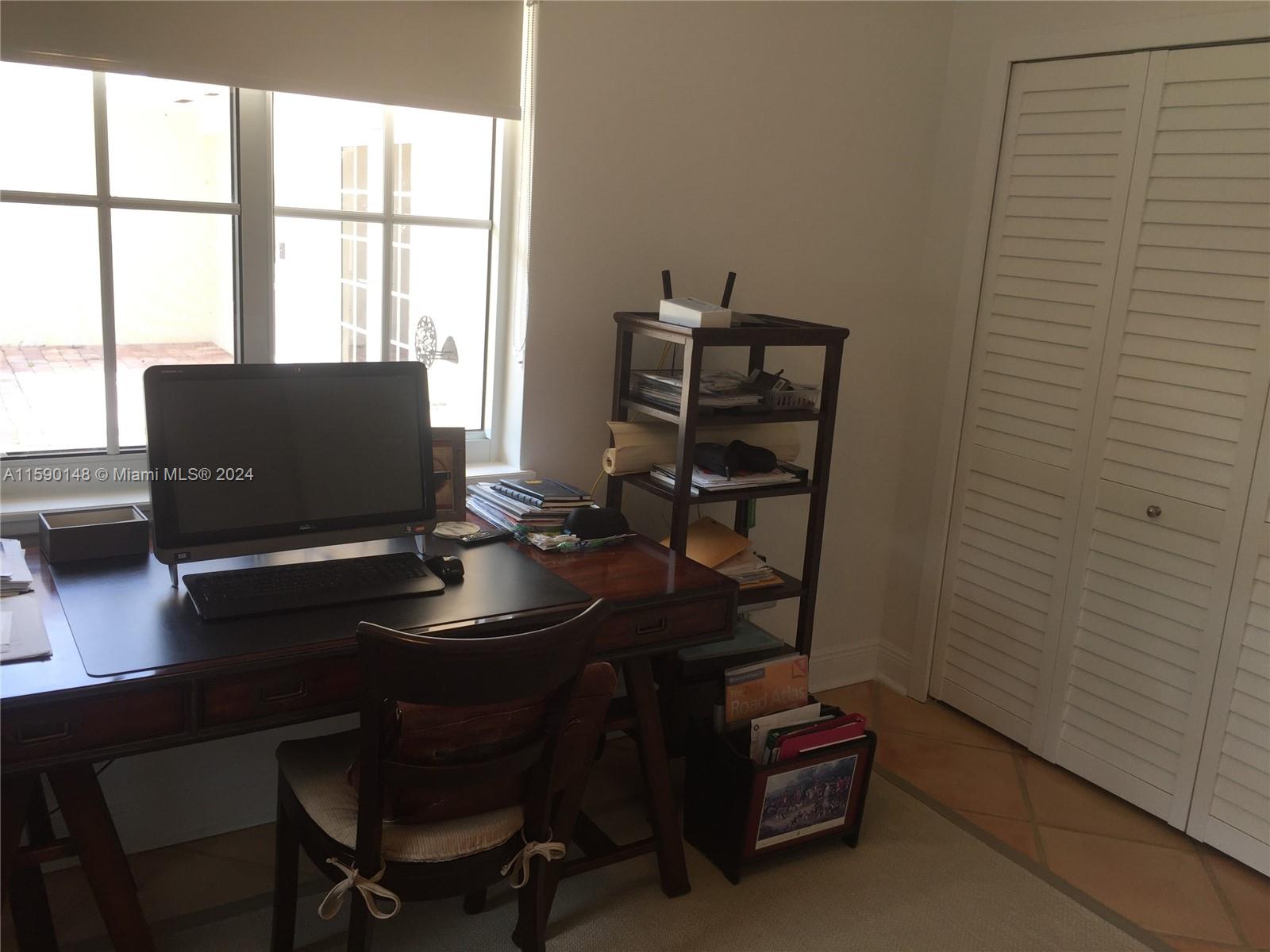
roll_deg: -5.5
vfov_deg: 48.2
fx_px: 1064
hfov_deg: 61.7
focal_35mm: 29
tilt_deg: -14.3
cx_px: 635
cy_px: 476
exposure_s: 1/60
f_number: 2.2
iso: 32
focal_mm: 4.15
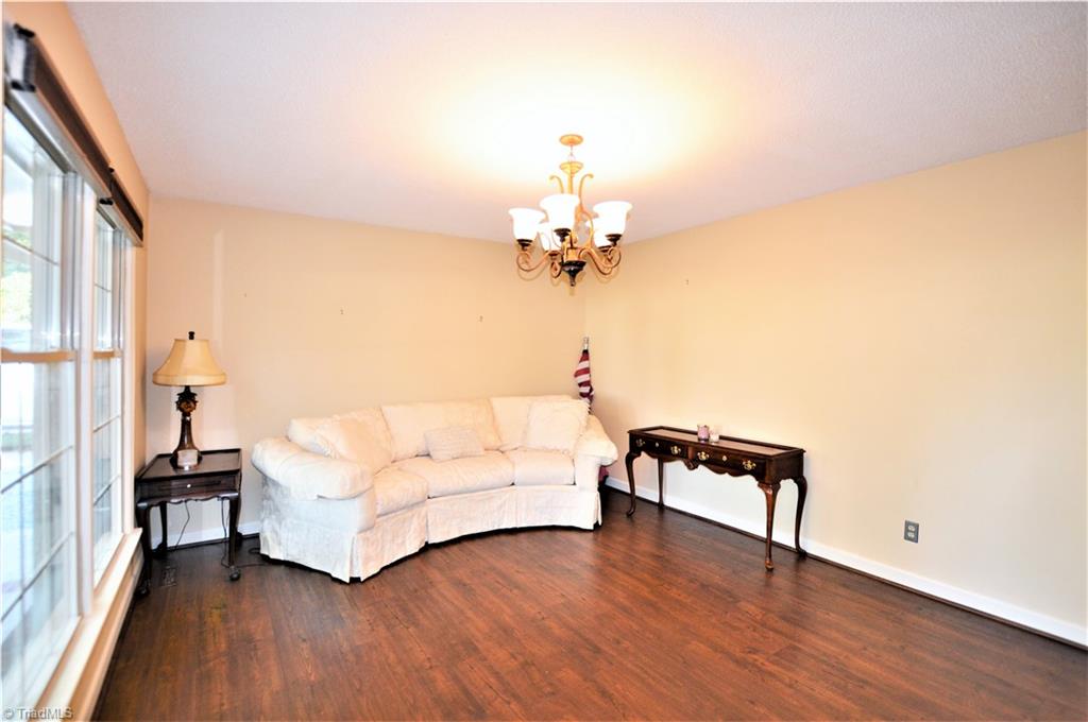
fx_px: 453
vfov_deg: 77.2
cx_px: 544
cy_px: 361
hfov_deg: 100.5
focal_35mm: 15
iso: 400
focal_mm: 10
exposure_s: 1/60
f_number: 3.5
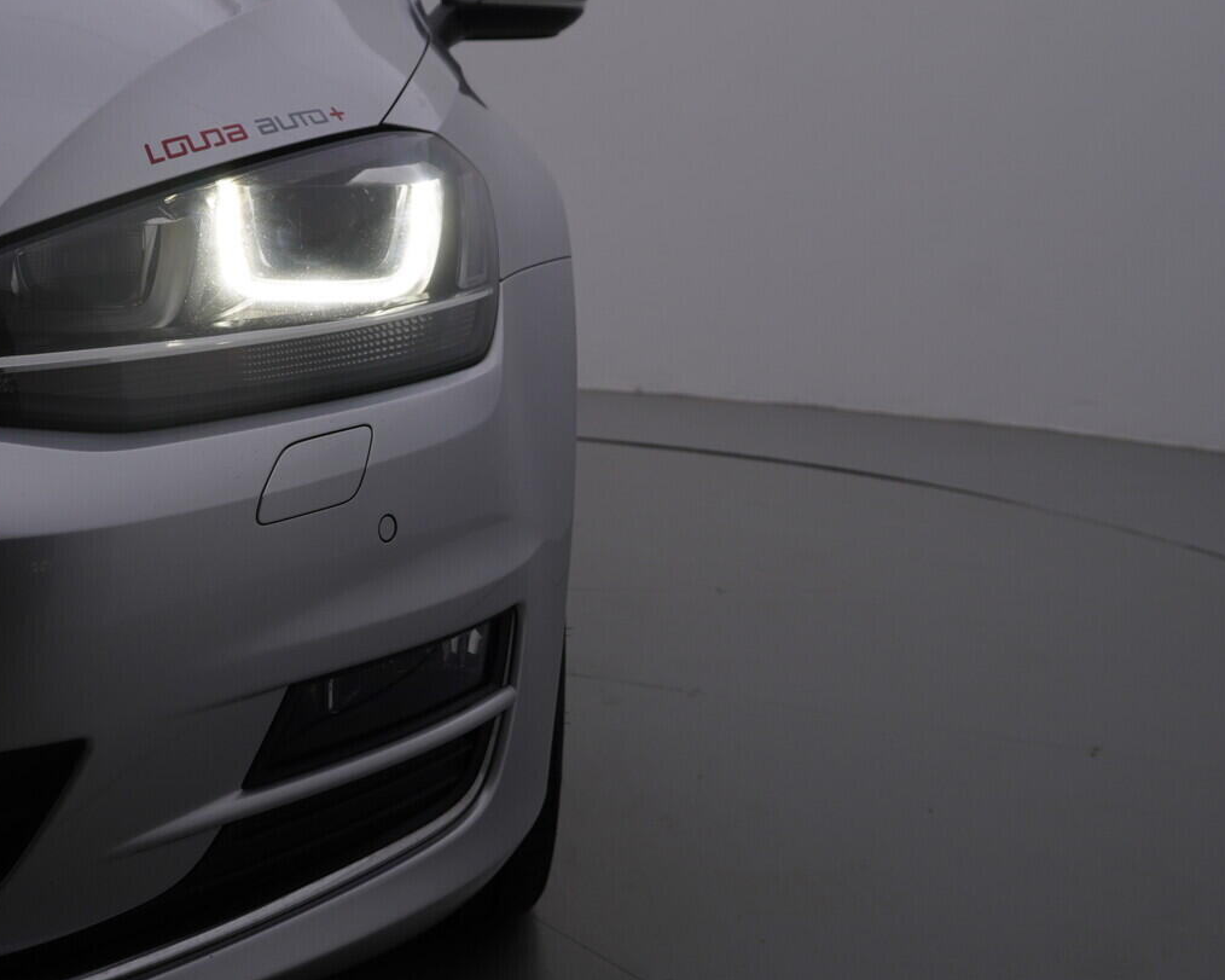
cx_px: 446
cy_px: 422
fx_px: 1740
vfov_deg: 31.4
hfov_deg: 38.5
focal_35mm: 48
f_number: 6.3
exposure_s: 1/200
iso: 125
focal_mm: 24
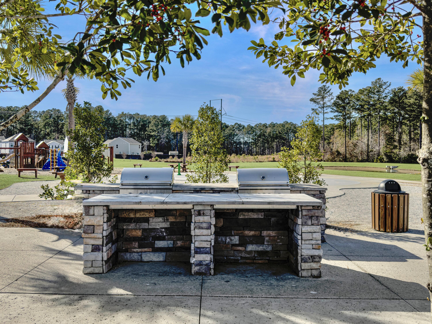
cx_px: 216
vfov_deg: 44.2
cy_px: 162
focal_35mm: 32
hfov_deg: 56.8
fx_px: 399
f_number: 1.8
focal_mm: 6.76
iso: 64
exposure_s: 1/3500
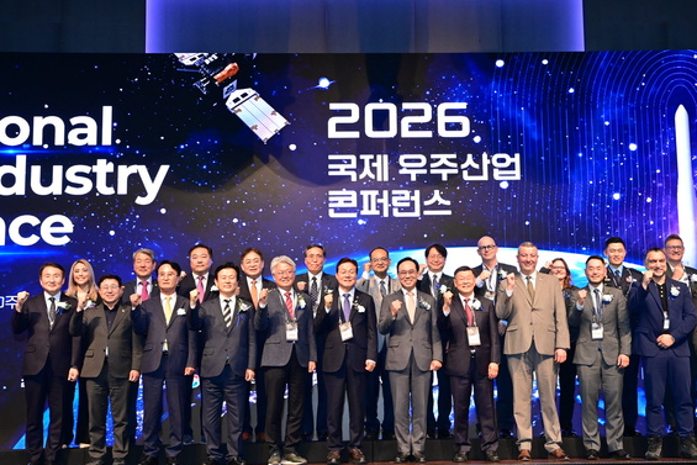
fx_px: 1007
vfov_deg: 26.0
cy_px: 257
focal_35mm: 52
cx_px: 400
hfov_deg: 38.1
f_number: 6.3
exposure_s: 1/250
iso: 5000
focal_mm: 42
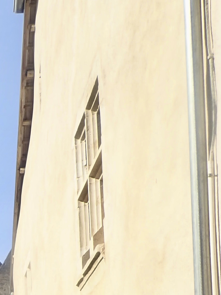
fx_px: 698
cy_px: 413
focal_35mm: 82
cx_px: -136
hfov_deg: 16.1
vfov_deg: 21.0
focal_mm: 4.5
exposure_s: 1/1000
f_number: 2.8
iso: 100
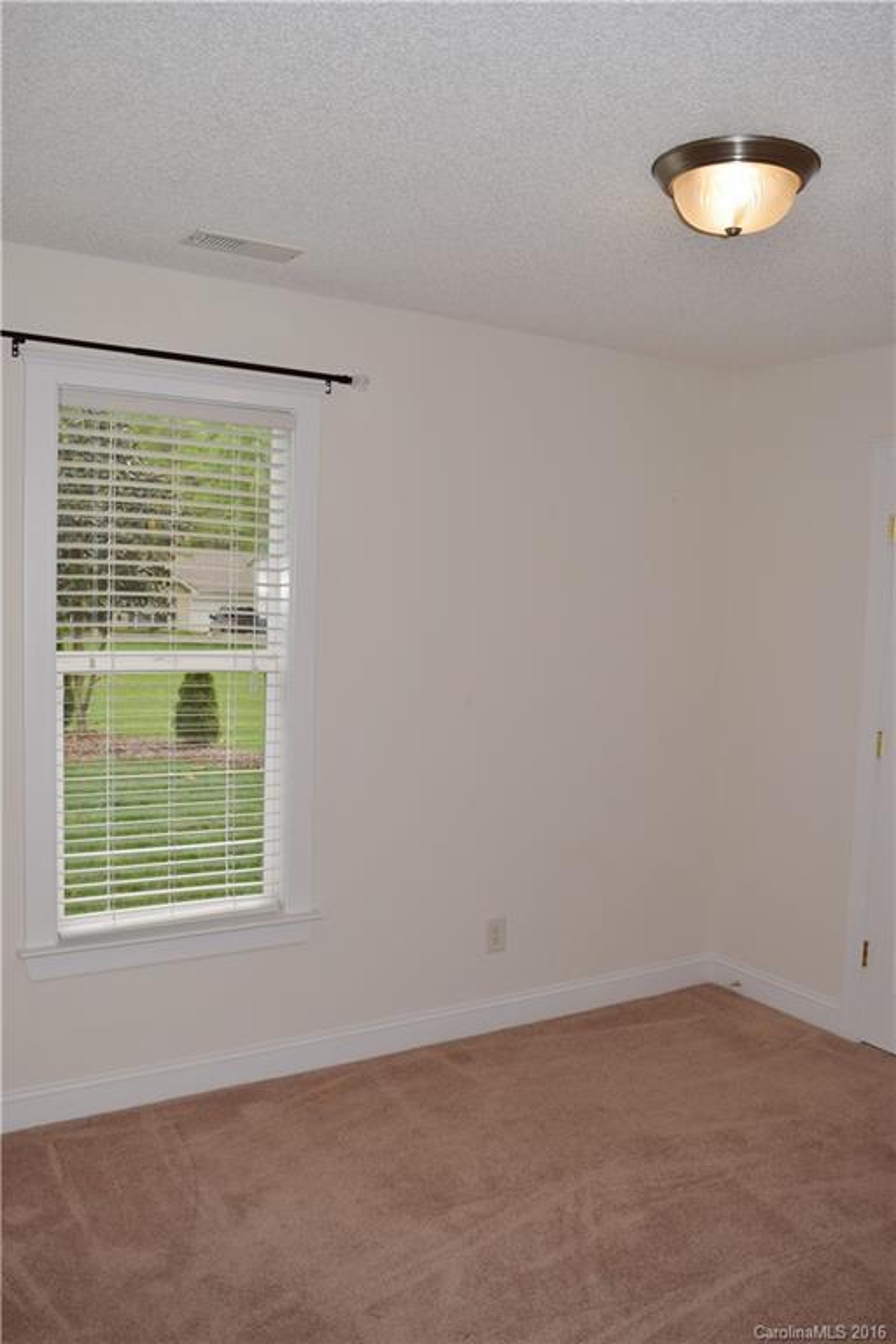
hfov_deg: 43.6
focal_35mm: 30
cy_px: 672
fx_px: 1120
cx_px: 448
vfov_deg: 61.9
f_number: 5.6
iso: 100
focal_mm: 20
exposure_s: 1/200
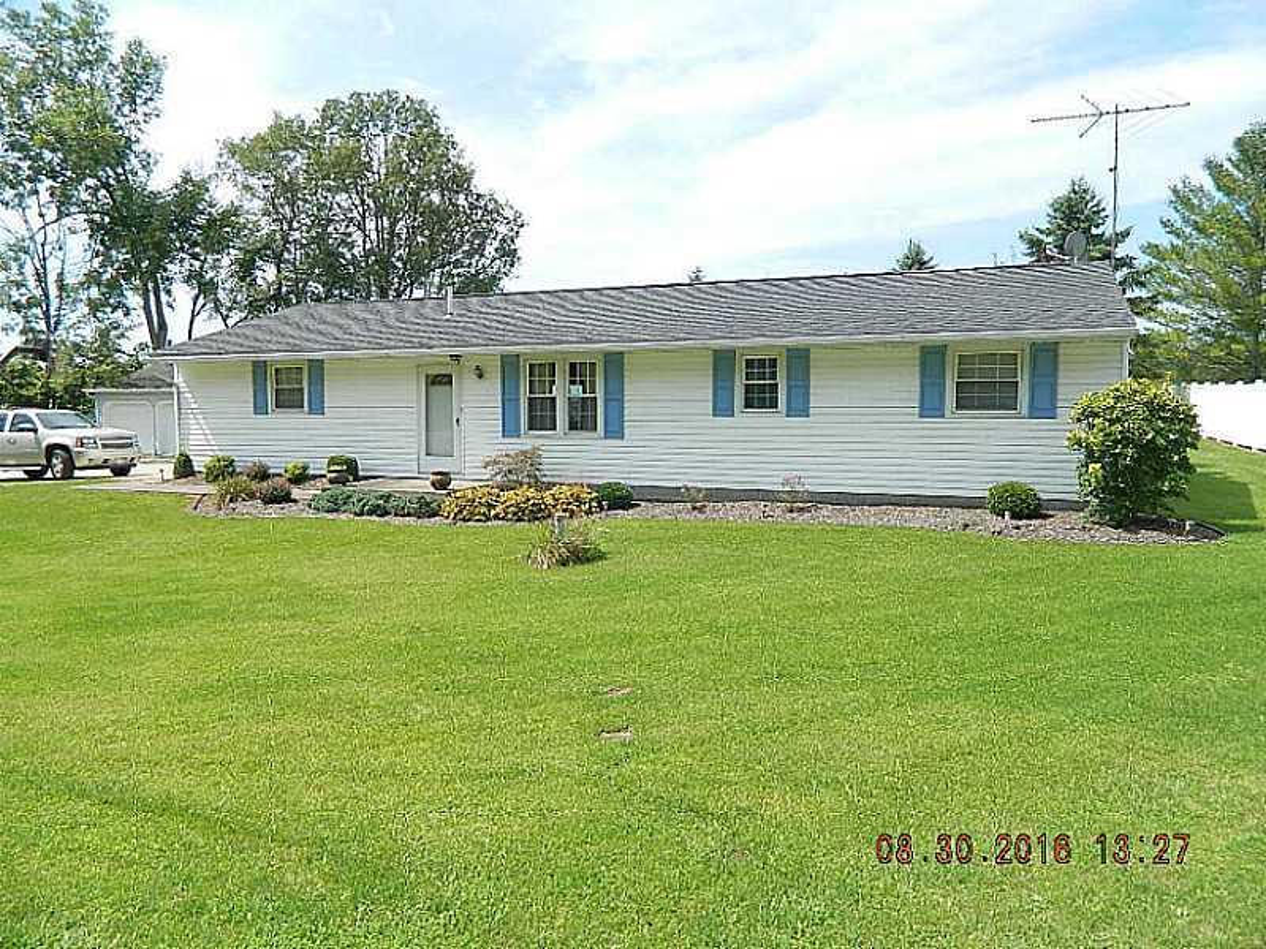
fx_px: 914
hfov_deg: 69.4
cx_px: 633
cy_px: 474
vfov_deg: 54.9
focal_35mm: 25
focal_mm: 4.5
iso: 110
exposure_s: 1/800
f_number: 3.1
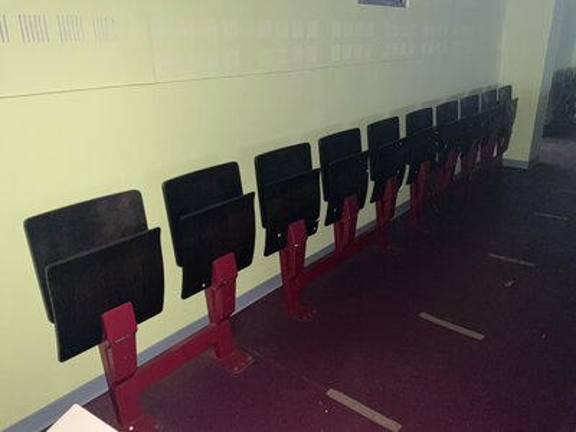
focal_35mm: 29
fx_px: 483
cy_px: 216
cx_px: 288
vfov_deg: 48.2
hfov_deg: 61.7
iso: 160
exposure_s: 1/16
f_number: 1.8
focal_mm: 3
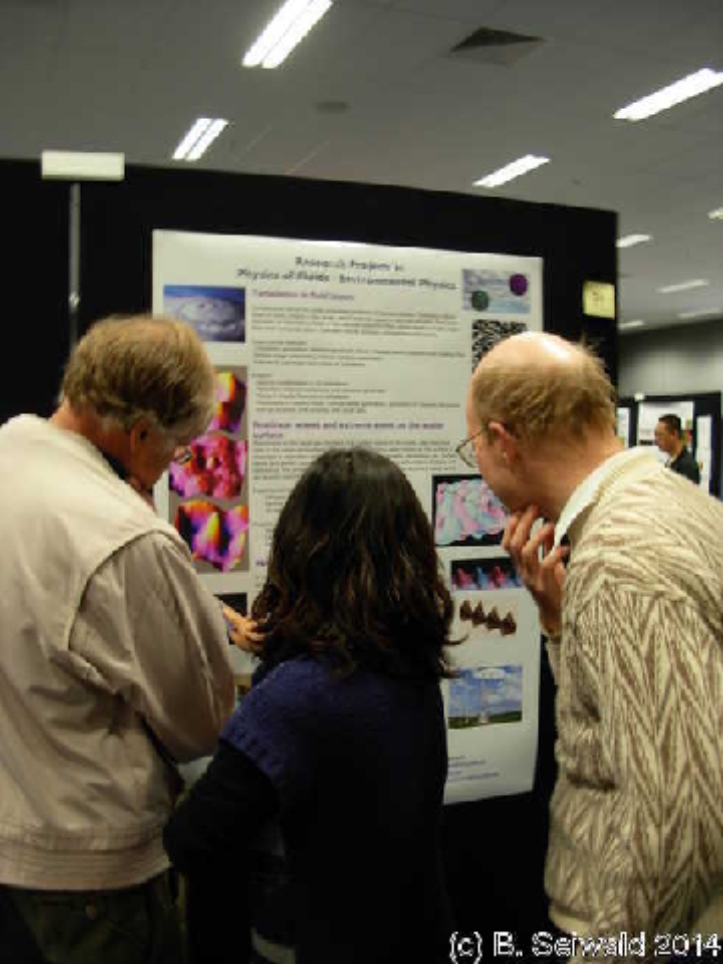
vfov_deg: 49.0
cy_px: 482
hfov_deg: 37.7
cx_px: 362
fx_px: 1058
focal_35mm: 38
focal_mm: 6.3
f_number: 2.9
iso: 79
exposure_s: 1/6.5
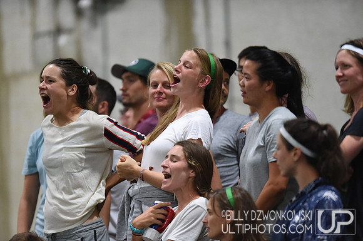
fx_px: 4028
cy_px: 120
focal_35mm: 400
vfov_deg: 3.4
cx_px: 182
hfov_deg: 5.2
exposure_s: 1/500
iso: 10000
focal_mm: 400
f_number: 2.8
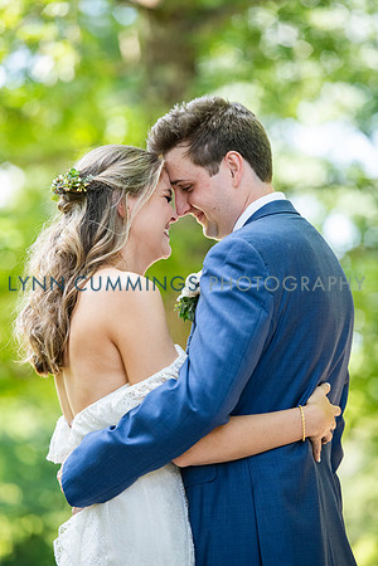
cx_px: 189
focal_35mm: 160
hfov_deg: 8.6
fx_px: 2520
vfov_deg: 12.8
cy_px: 283
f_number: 3.2
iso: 1250
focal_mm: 160
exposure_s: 1/1250
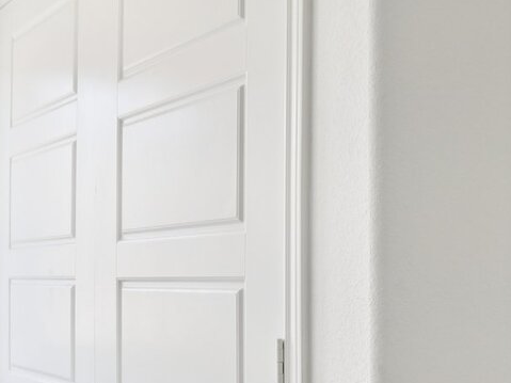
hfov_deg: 36.1
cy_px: 301
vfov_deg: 27.5
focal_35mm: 52
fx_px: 767
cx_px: 378
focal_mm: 16
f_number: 8
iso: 400
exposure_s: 1/90
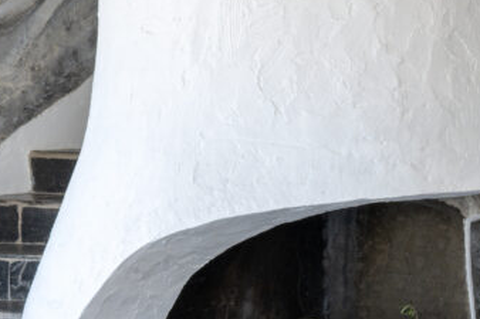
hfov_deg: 17.5
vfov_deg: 12.9
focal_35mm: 106
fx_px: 1413
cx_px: 706
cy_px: 157
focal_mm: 35
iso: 800
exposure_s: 1/10
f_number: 16
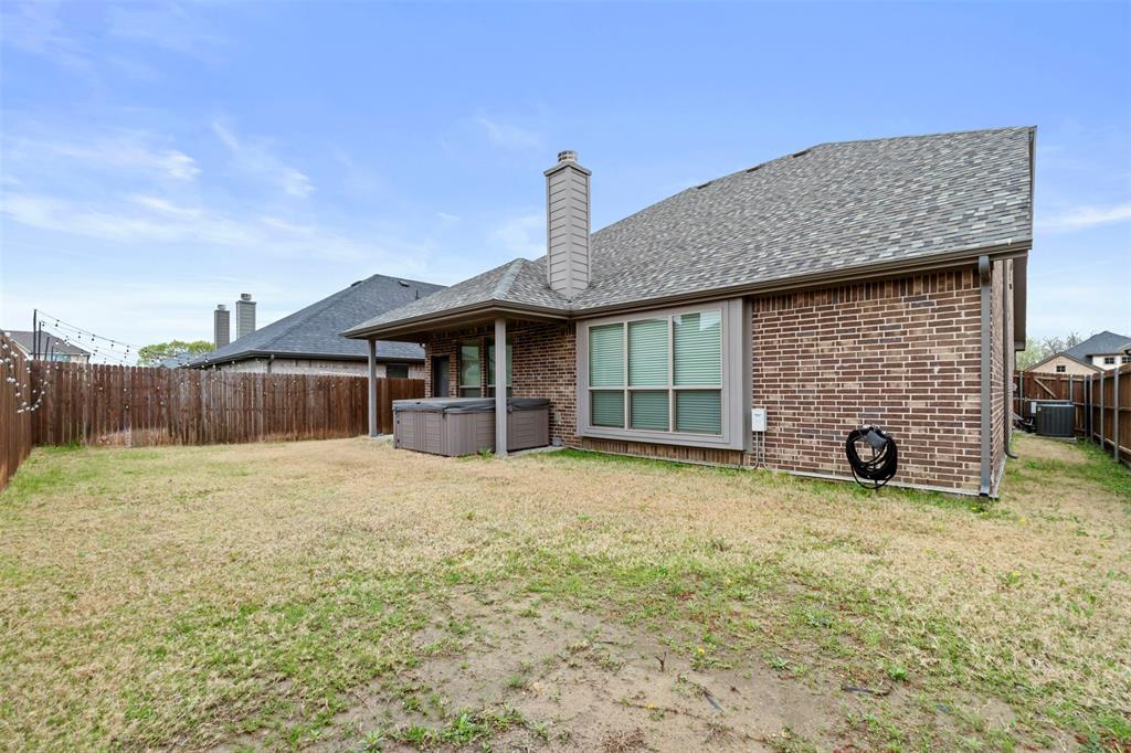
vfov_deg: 77.3
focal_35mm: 15
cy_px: 376
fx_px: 471
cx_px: 566
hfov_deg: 100.4
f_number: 9
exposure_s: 1/125
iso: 250
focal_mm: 10
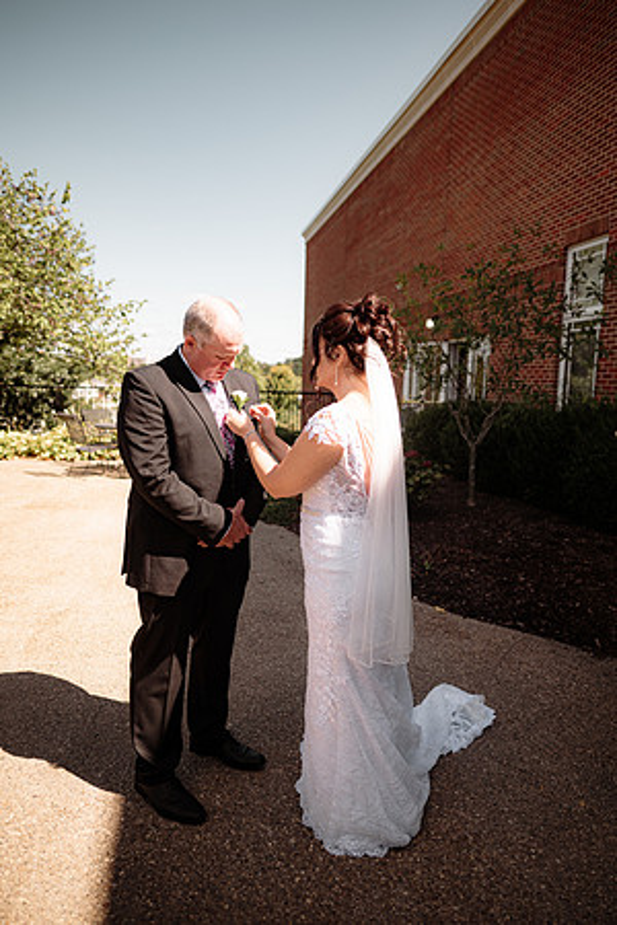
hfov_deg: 53.1
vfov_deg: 73.7
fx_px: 617
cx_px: 308
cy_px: 462
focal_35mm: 24
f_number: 2.2
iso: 125
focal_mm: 24
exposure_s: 1/3200
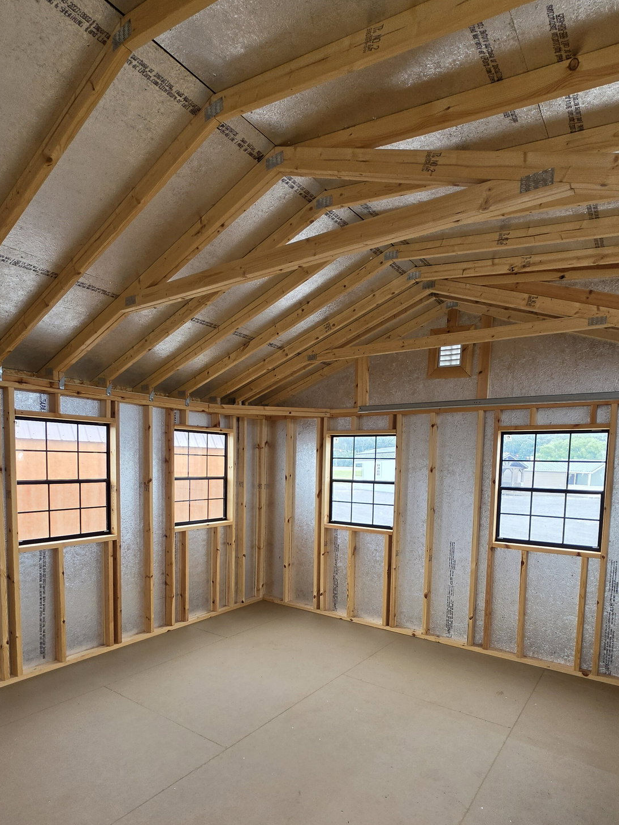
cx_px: 295
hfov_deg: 68.7
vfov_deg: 83.4
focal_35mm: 19
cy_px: 503
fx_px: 453
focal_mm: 2.2
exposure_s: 1/120
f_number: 1.9
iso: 64
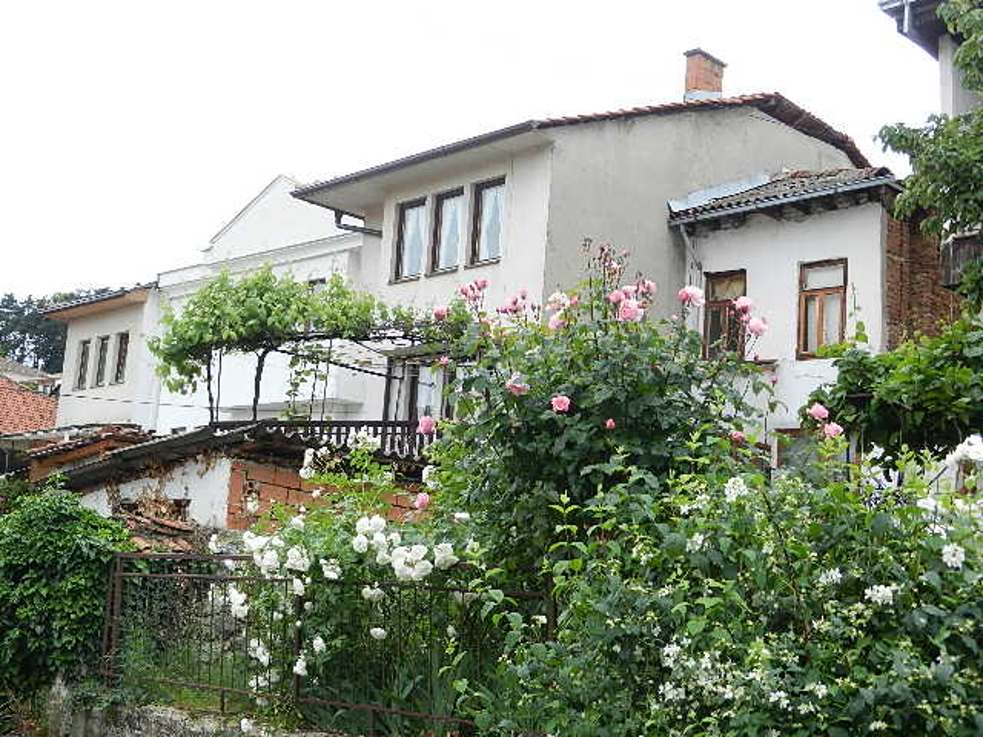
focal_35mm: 45
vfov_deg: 32.2
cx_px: 492
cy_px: 368
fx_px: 1278
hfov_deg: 42.1
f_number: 4.2
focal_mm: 8.2
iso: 160
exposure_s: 1/320
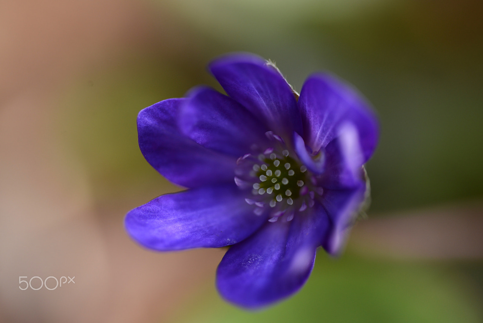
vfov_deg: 15.2
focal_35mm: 90
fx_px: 1208
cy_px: 162
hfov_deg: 22.6
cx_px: 242
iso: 200
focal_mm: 90
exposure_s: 1/350
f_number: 5.6
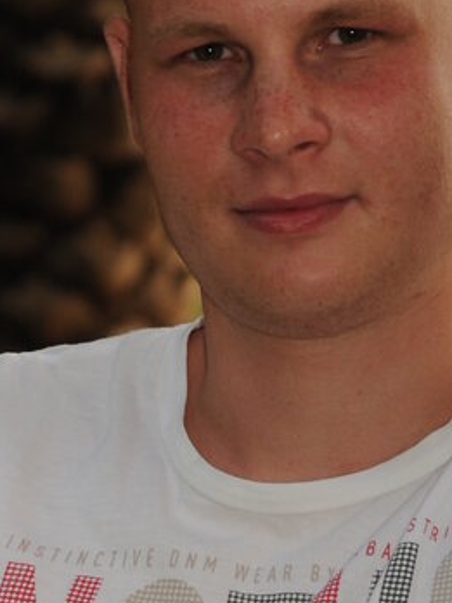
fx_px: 9680
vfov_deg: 3.6
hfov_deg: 2.7
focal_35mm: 556
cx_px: 214
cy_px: 587
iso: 200
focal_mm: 112
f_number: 6.3
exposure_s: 1/60
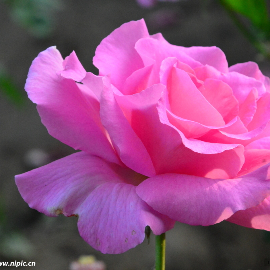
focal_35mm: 356
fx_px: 3138
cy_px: 135
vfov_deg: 4.9
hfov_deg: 4.9
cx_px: 155
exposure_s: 1/250
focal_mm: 185
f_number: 16
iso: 3200
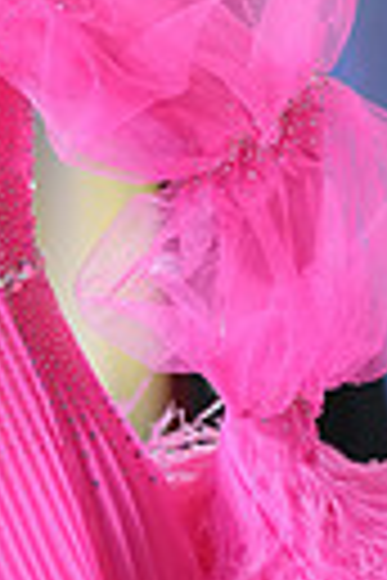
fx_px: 6982
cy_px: -184
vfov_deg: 4.7
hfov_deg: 3.2
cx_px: -344
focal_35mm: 433
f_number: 4
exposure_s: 1/500
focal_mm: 96
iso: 3200
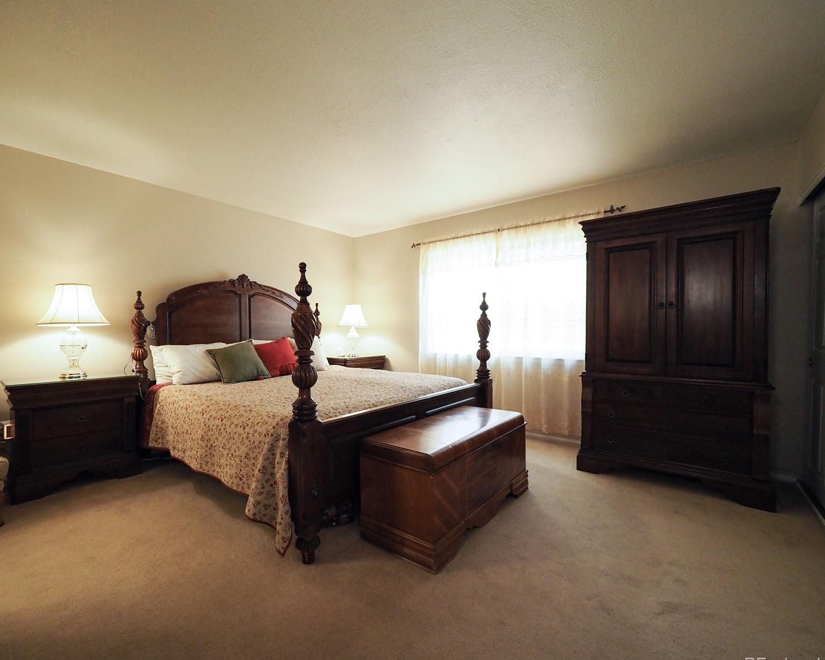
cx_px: 384
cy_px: 336
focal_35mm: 15
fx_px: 366
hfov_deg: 96.6
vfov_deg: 84.0
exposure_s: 1/200
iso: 1250
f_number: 2.8
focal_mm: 7
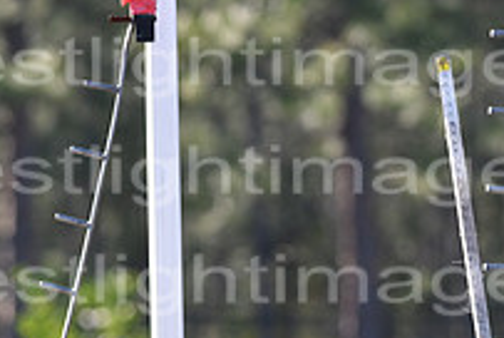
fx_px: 18016
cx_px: 236
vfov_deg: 1.1
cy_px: 339
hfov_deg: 1.6
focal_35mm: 1285
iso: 400
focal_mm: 300
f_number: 5.6
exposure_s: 1/1250
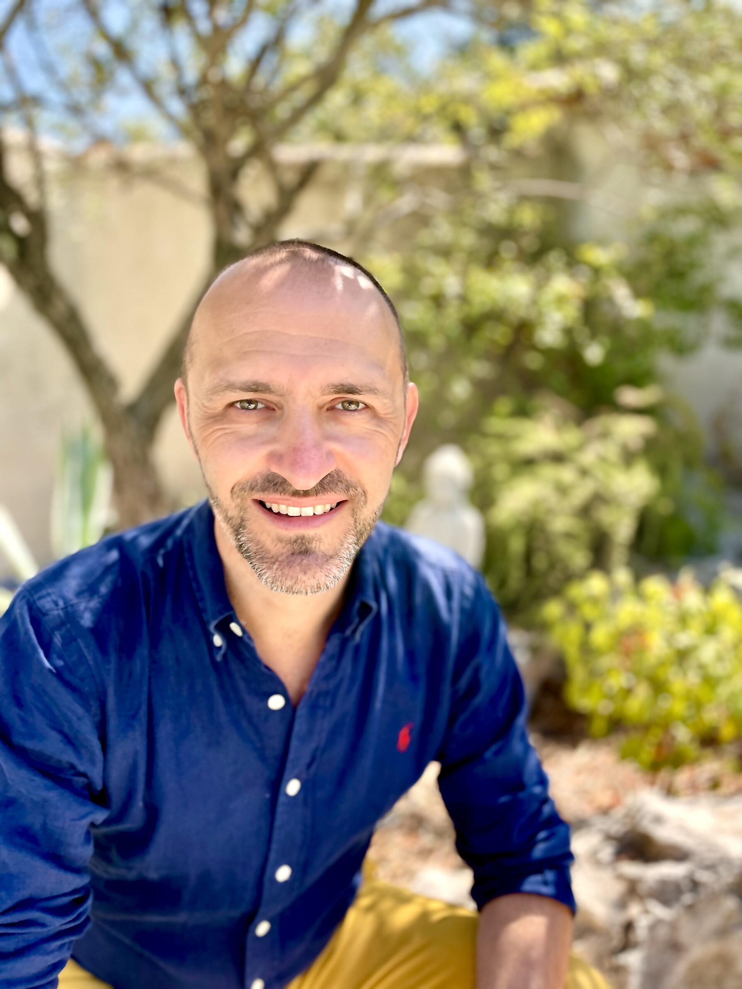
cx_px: 371
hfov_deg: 53.1
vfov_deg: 67.3
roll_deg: -0.7
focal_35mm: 26
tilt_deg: -7.8
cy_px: 494
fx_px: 743
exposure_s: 1/940
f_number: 1.6
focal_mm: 4.2
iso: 50
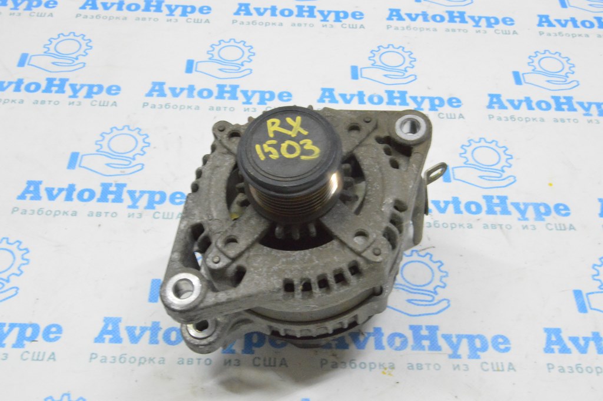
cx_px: 302
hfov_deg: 42.4
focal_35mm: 46
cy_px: 200
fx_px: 778
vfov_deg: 28.9
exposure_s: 1/15
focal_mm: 31
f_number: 20
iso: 6400
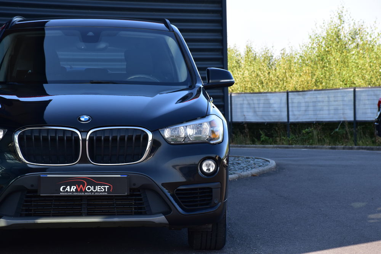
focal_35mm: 120
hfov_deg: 17.1
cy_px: 127
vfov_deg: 11.4
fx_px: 1270
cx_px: 190
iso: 400
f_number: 9
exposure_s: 1/160
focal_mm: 80
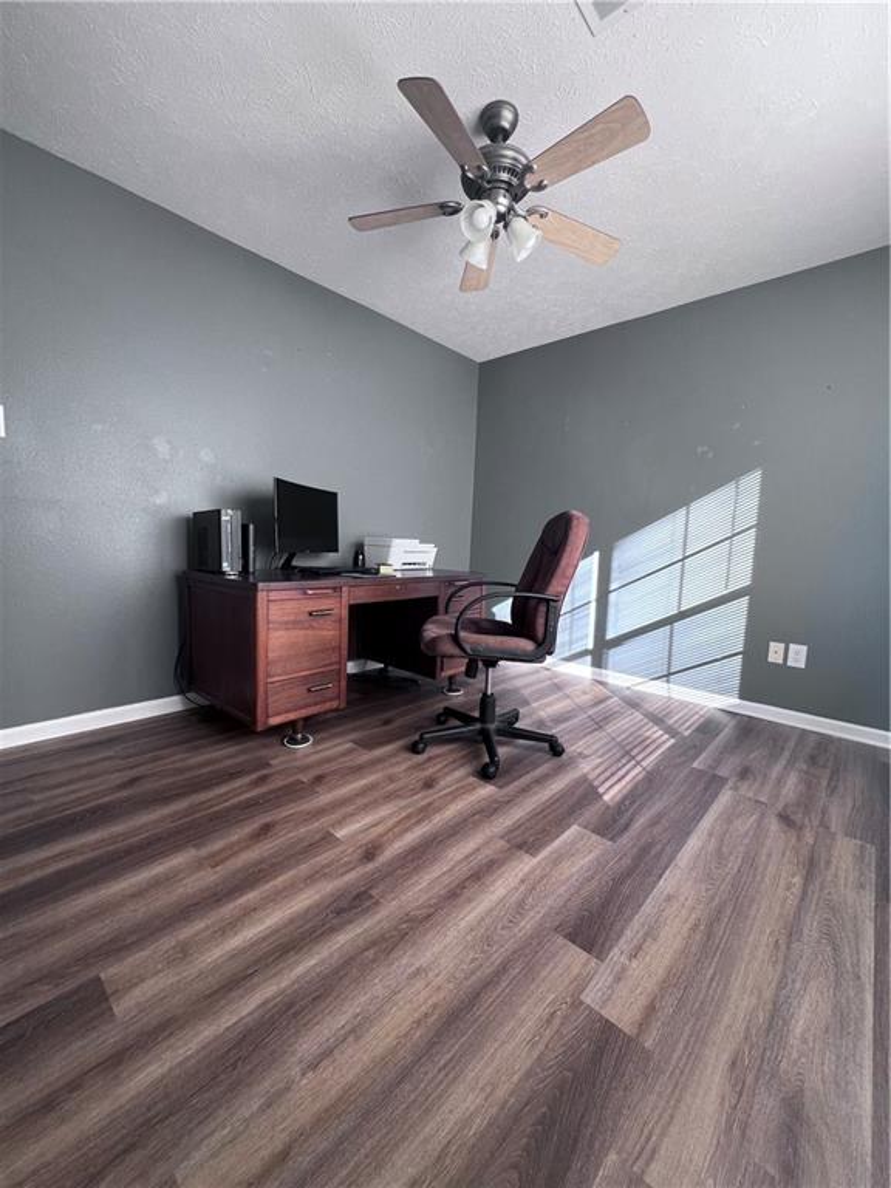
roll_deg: -2.2
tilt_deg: -6.4
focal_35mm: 13
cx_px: 446
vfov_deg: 106.2
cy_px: 594
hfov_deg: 89.9
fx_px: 446
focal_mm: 1.57
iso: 80
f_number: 1.8
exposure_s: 1/99
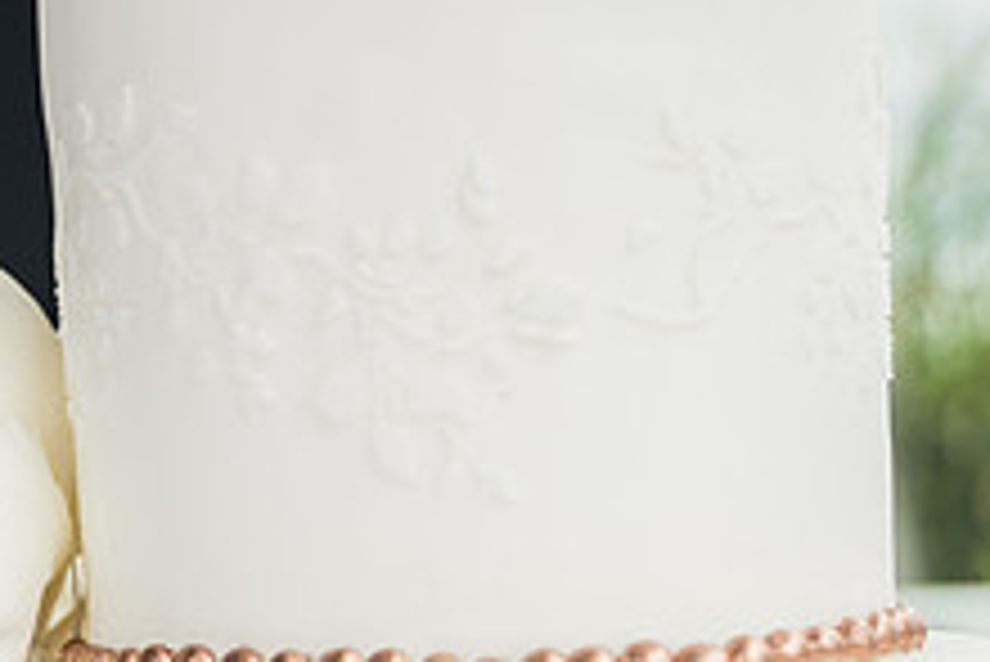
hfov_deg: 24.4
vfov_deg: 17.1
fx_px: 2174
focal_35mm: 79
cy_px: 543
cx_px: -14
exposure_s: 1/250
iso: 100
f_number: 3.2
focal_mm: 30
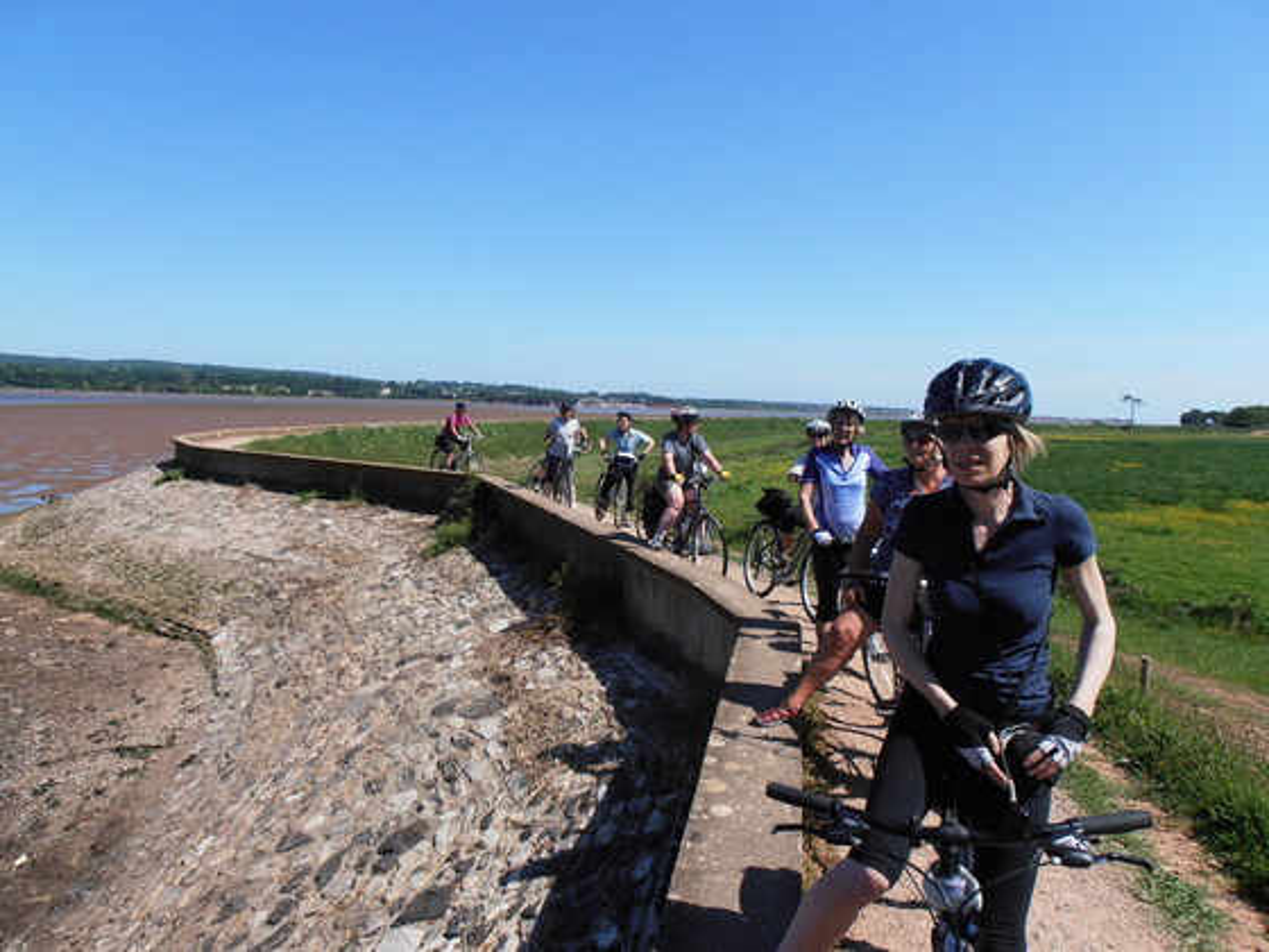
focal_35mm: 24
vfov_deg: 56.8
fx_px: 880
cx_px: 634
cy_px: 476
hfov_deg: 71.6
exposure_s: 1/200
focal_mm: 4.2
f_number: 7.9
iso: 80
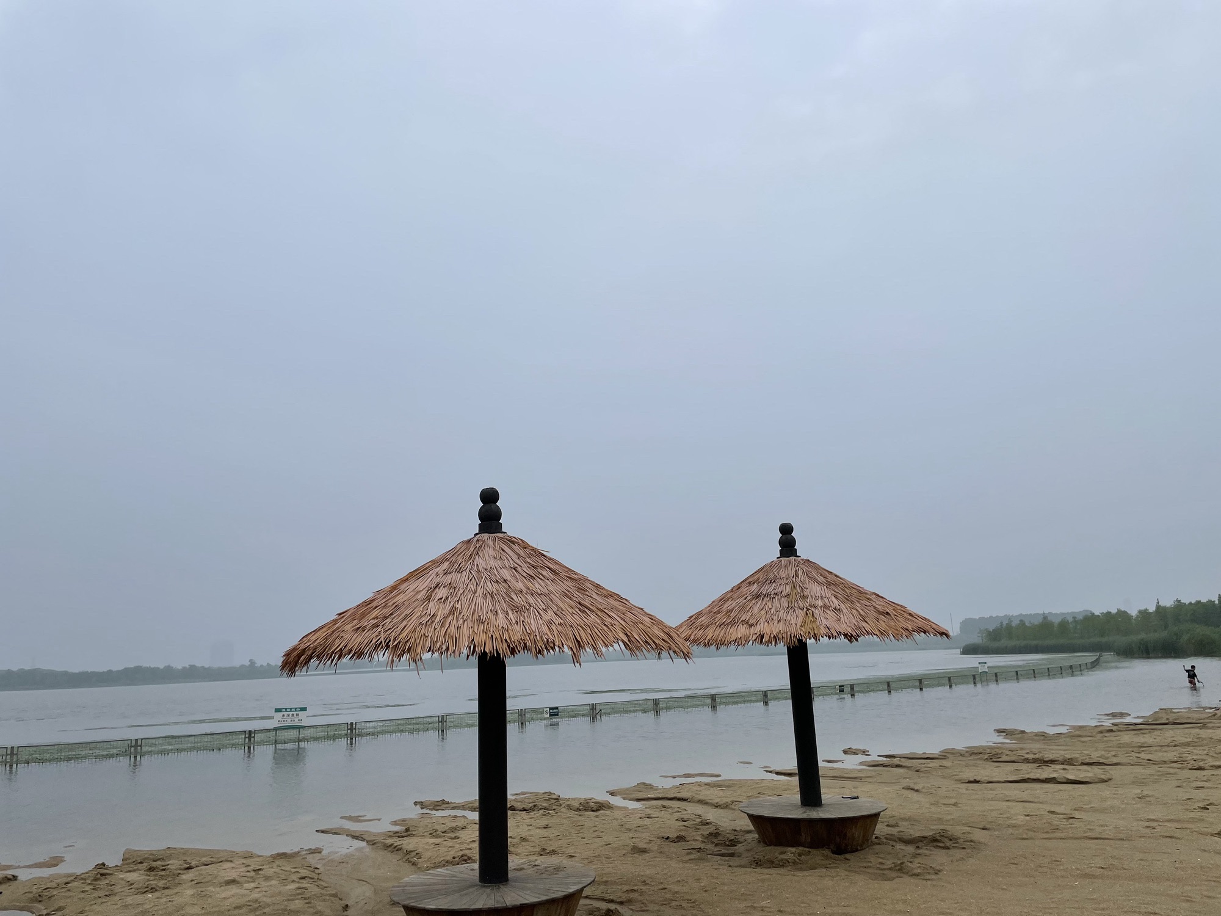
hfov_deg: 67.3
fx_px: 917
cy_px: 458
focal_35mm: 26
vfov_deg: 53.1
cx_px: 610
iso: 32
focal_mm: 4.2
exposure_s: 1/6897
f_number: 1.6
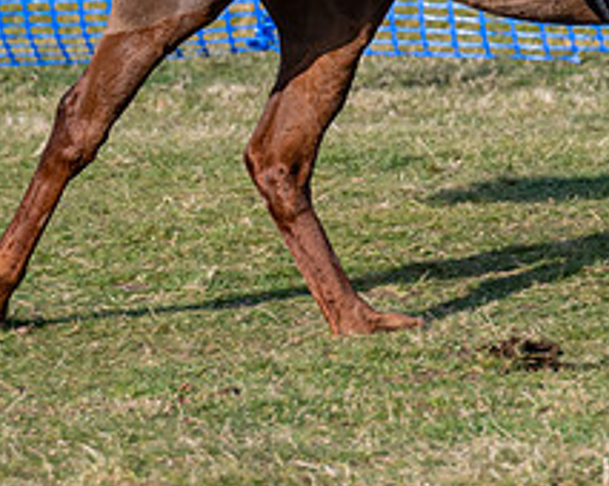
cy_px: -141
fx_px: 9292
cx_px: 452
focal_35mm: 516
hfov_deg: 3.8
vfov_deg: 3.0
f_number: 2.8
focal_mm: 95
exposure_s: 1/2000
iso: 100
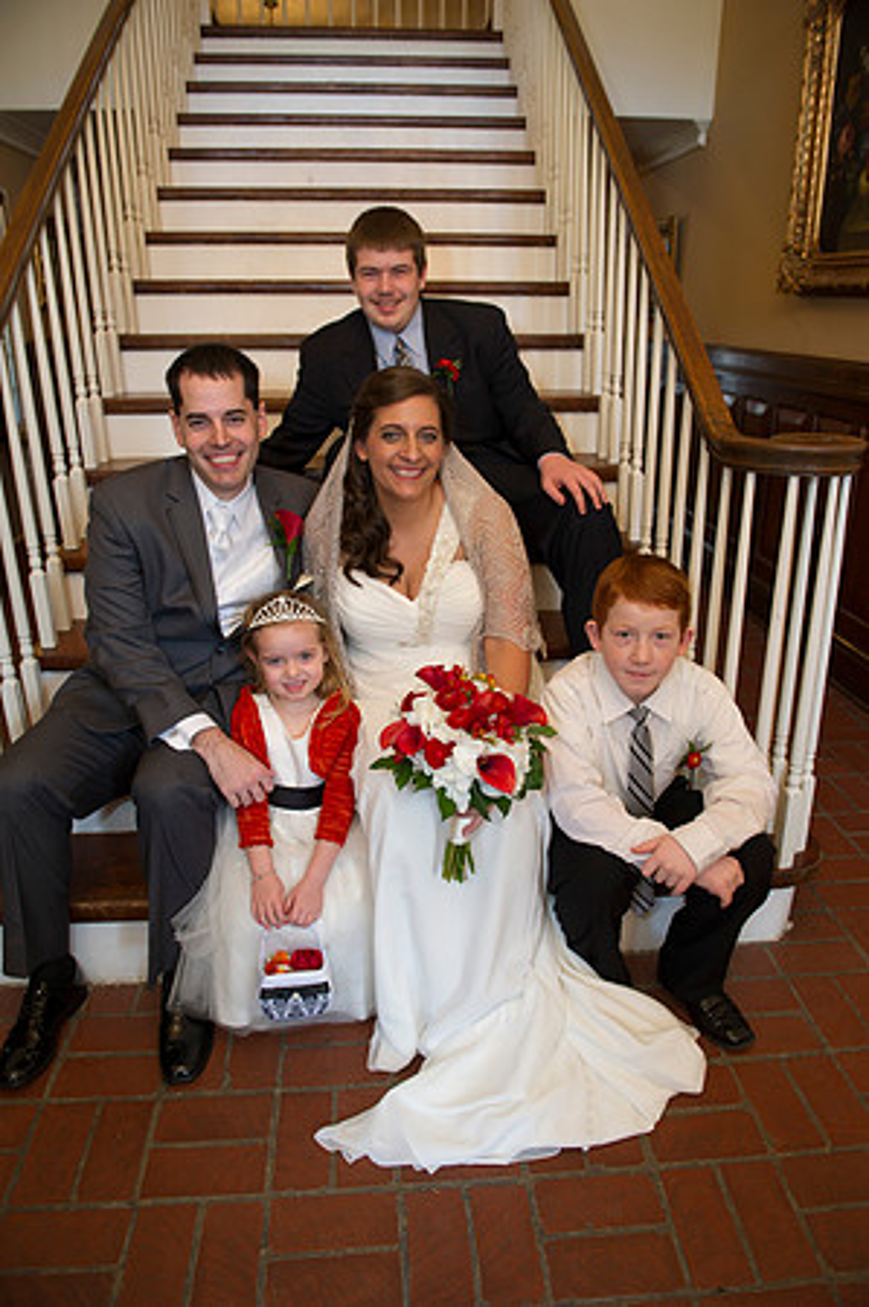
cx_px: 434
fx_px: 871
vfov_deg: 73.8
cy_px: 654
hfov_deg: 53.0
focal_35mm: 24
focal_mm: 24
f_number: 4
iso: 800
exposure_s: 1/60
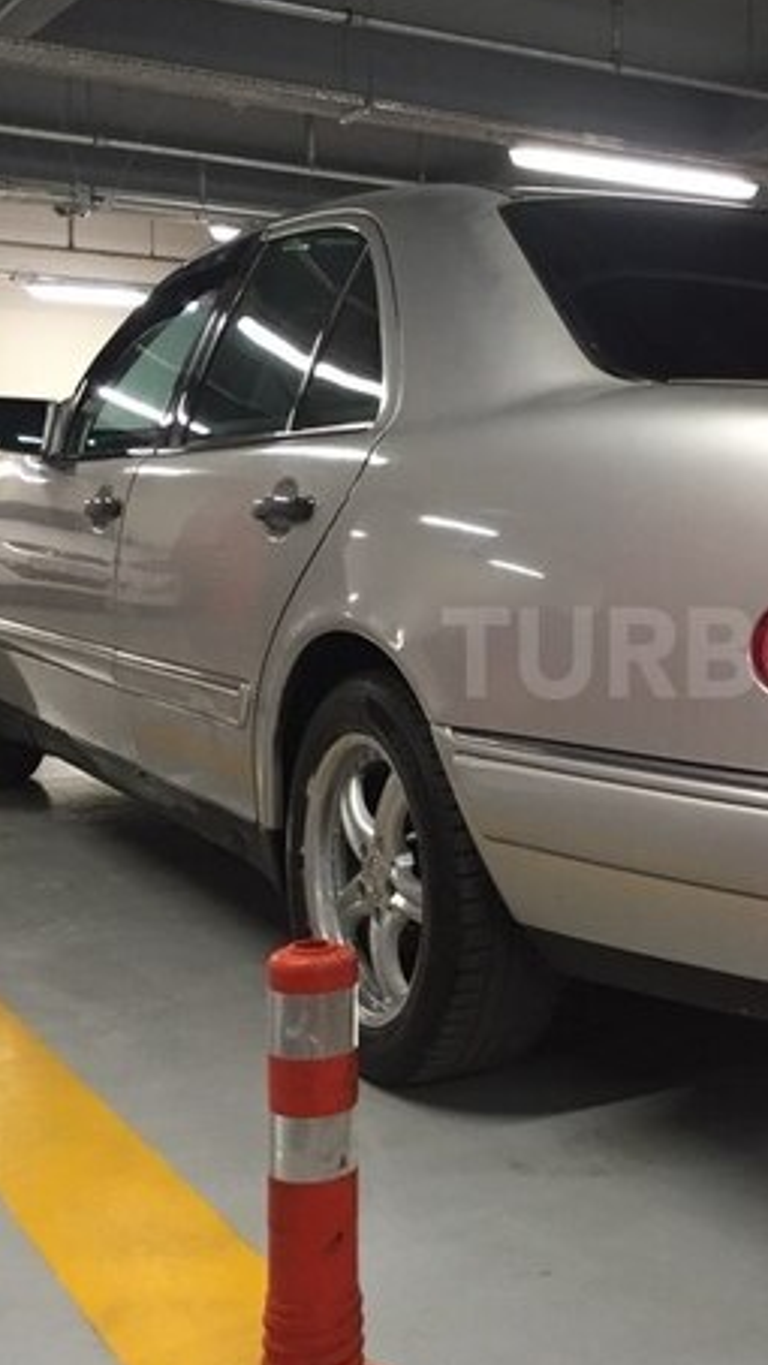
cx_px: 750
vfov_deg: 44.6
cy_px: 652
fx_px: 1664
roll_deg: +0.1
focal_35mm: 46
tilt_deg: -7.1
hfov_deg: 24.9
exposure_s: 1/30
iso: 160
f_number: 2.2
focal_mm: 4.15
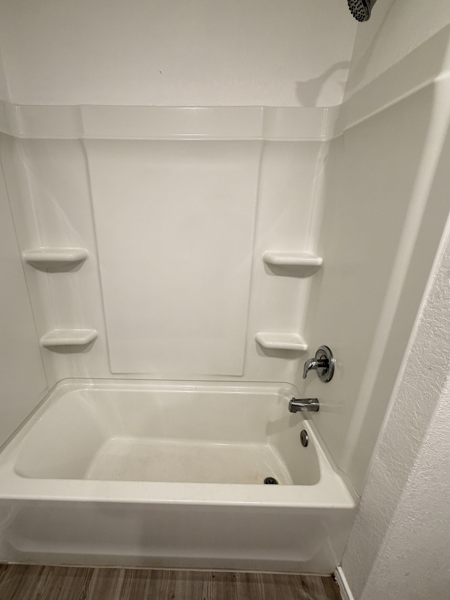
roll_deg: -1.2
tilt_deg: -21.0
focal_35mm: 16
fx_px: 277
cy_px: 319
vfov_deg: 94.4
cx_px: 198
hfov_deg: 77.8
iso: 200
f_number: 2.2
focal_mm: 2.22
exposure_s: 1/60
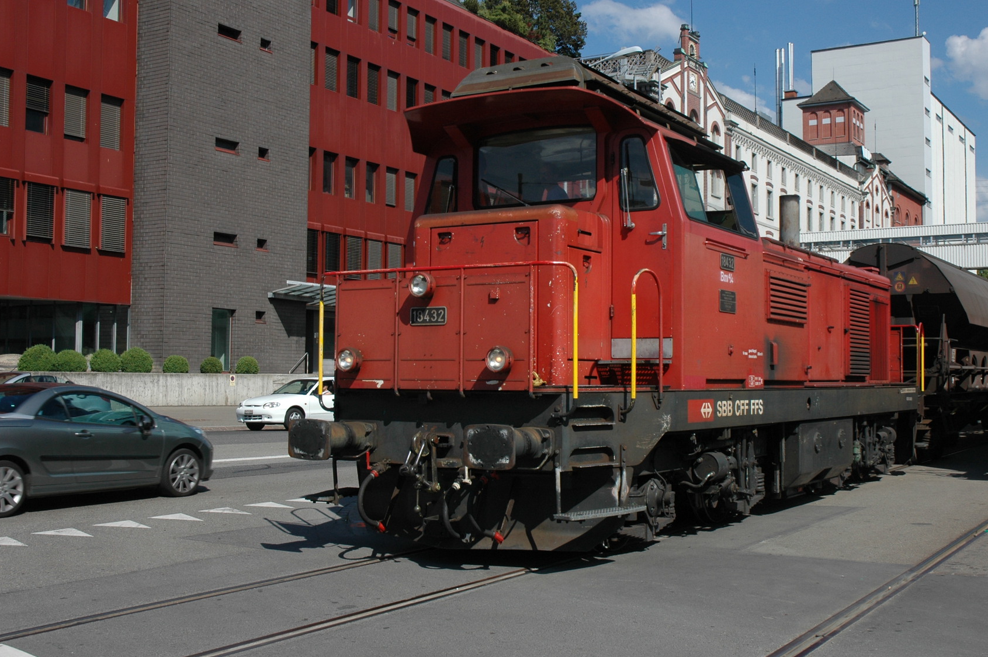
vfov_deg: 31.4
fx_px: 1167
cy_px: 307
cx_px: 543
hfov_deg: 45.8
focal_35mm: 43
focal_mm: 25
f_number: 10
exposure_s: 1/400
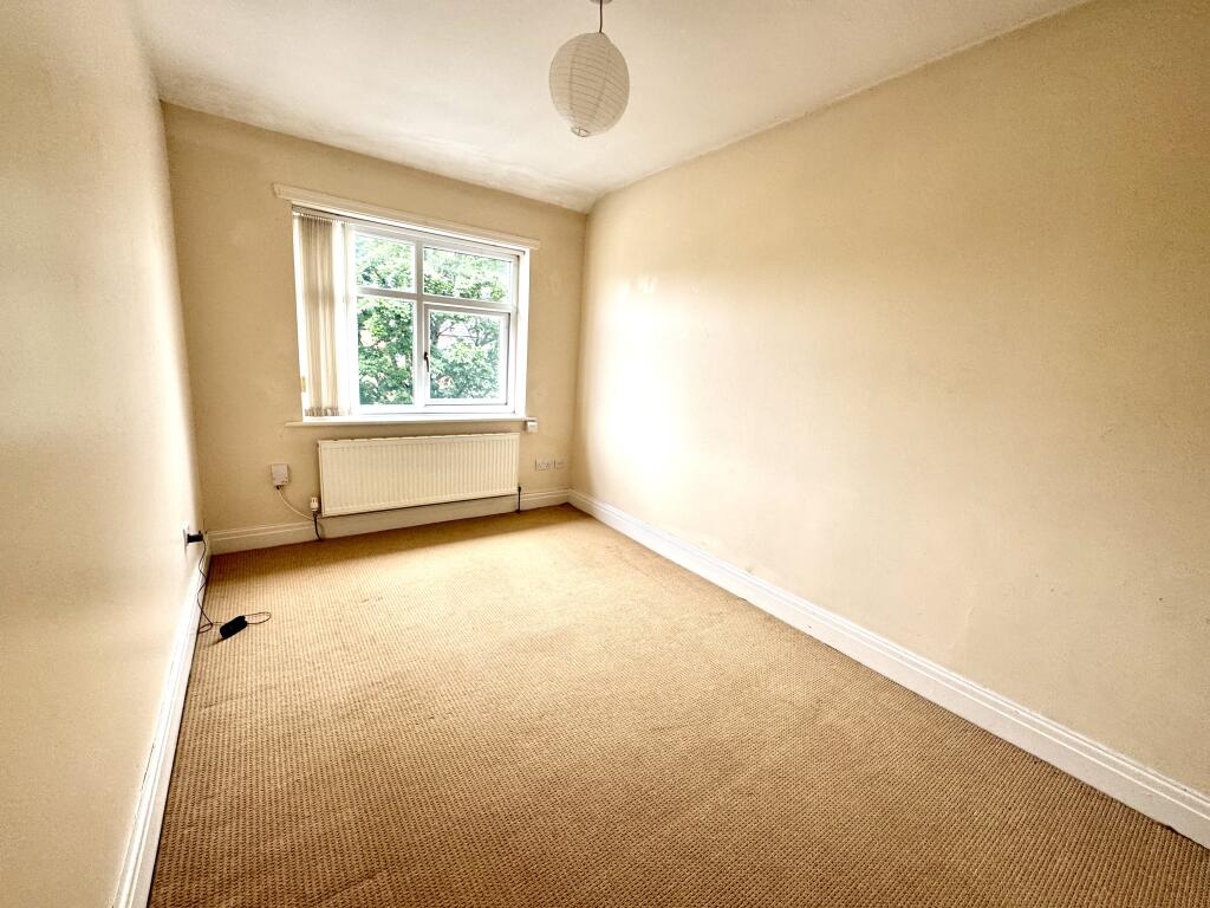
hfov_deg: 102.1
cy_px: 454
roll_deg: -4.1
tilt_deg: -11.8
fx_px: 489
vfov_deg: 85.7
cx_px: 605
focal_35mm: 14
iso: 160
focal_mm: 2.22
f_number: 2.2
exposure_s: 1/99
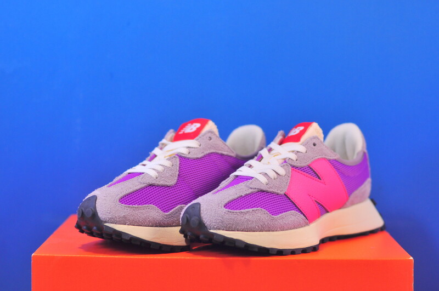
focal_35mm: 75
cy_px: 146
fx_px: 913
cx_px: 220
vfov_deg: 18.1
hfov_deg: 27.0
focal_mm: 50
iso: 250
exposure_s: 1/320
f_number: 2.5
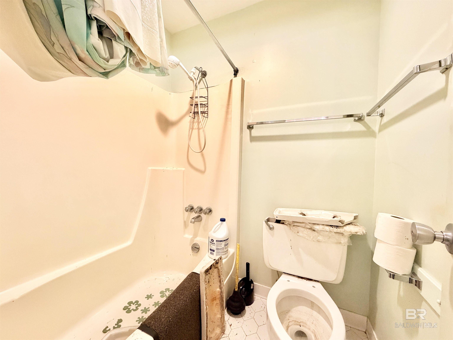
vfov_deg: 85.7
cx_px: 226
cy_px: 170
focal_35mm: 14
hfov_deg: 102.1
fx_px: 183
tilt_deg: -1.0
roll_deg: -2.2
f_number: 2.2
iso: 320
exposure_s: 1/60
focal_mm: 2.22
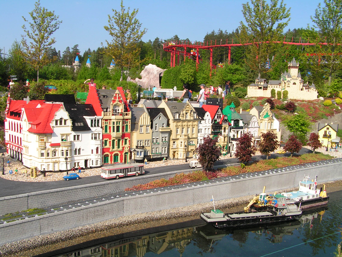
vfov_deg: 37.7
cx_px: 171
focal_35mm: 38
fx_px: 375
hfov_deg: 49.0
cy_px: 128
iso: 50
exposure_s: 1/320
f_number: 5.6
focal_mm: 6.3
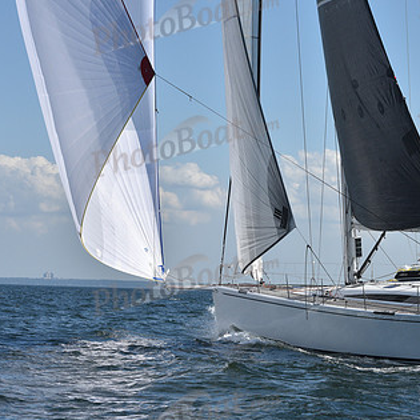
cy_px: 194
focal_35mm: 141
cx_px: 349
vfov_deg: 12.4
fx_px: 1936
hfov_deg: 12.3
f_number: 10
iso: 320
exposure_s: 1/1250
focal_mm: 90
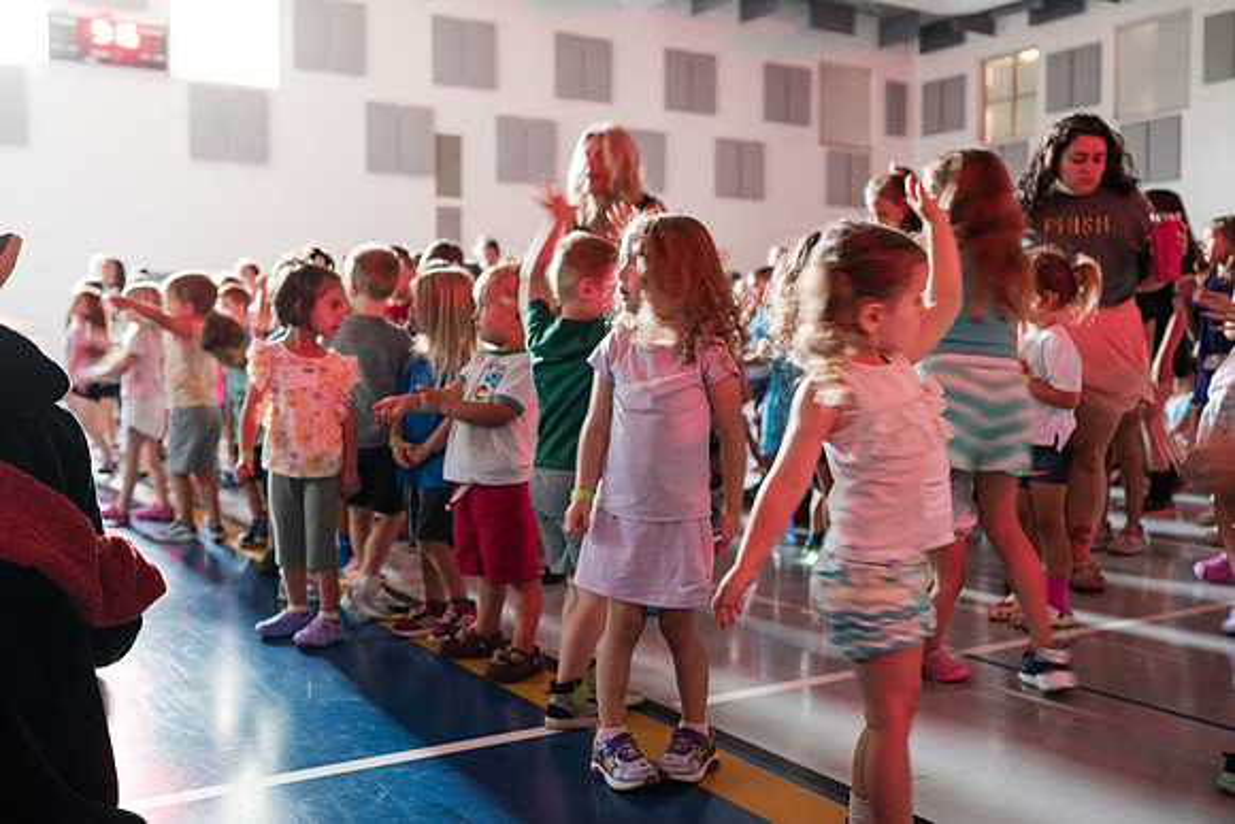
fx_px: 1303
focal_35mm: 38
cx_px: 615
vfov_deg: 35.1
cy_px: 399
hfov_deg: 50.7
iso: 6400
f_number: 2.8
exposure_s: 1/30
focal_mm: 35
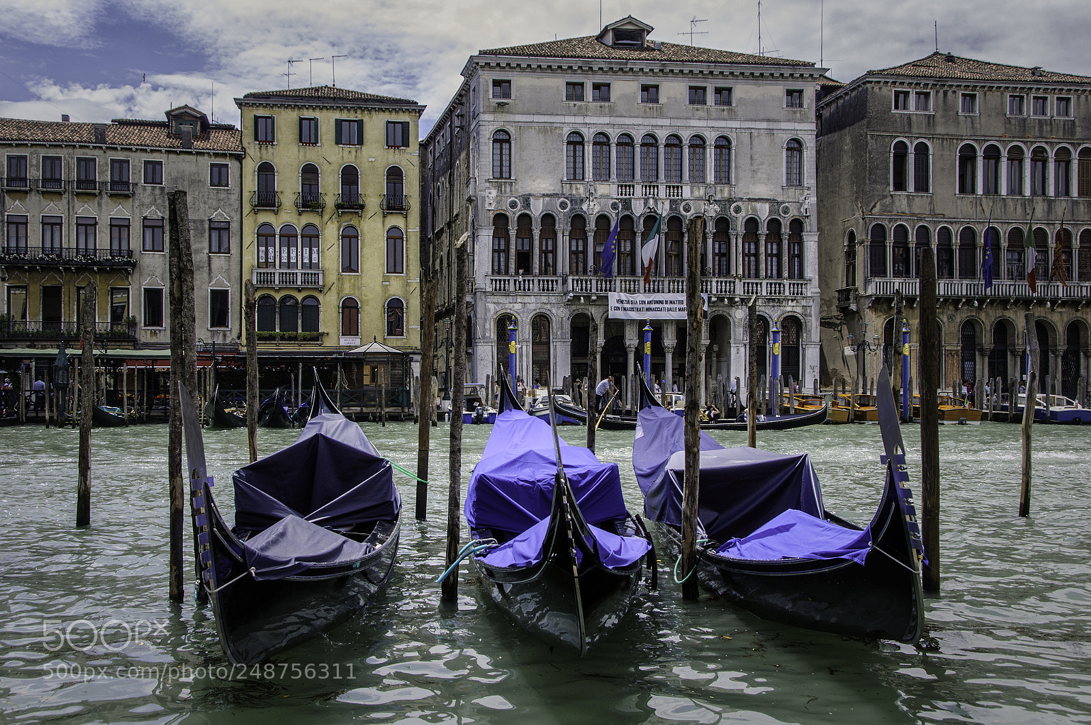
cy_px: 362
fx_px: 1090
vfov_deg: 36.8
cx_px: 546
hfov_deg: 53.2
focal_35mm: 36
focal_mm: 24
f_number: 9
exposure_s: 1/400
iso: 200
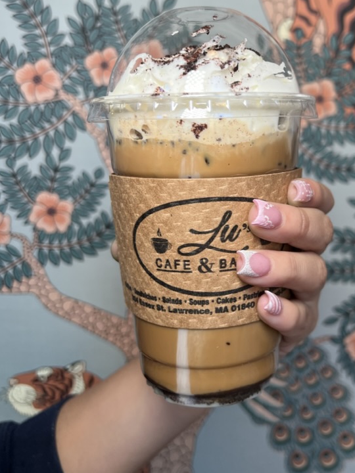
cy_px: 184
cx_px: 242
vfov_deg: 49.8
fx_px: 506
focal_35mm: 37
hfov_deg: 38.2
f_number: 1.5
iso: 64
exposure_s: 1/120
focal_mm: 5.7
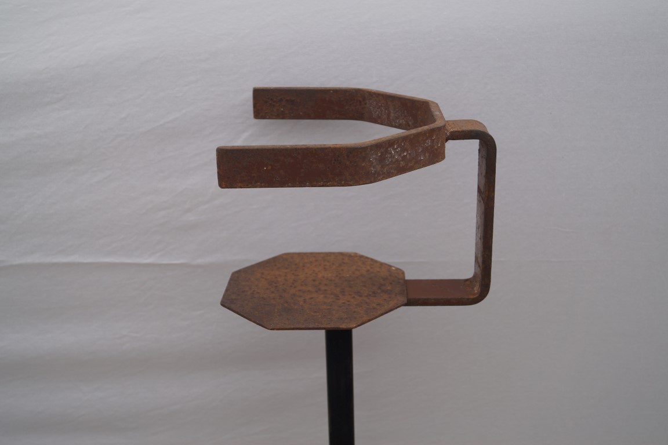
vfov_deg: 31.9
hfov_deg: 46.4
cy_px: 222
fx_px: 779
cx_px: 334
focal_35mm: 42
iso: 100
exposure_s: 1/320
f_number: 5
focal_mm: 28
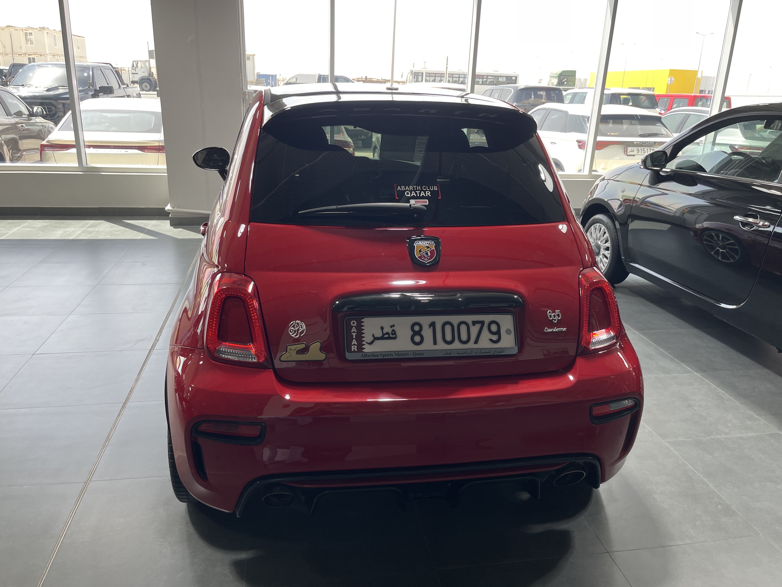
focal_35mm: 25
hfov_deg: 69.4
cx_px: 391
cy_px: 294
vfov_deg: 54.9
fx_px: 565
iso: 32
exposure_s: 1/177
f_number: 1.6
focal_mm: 5.1
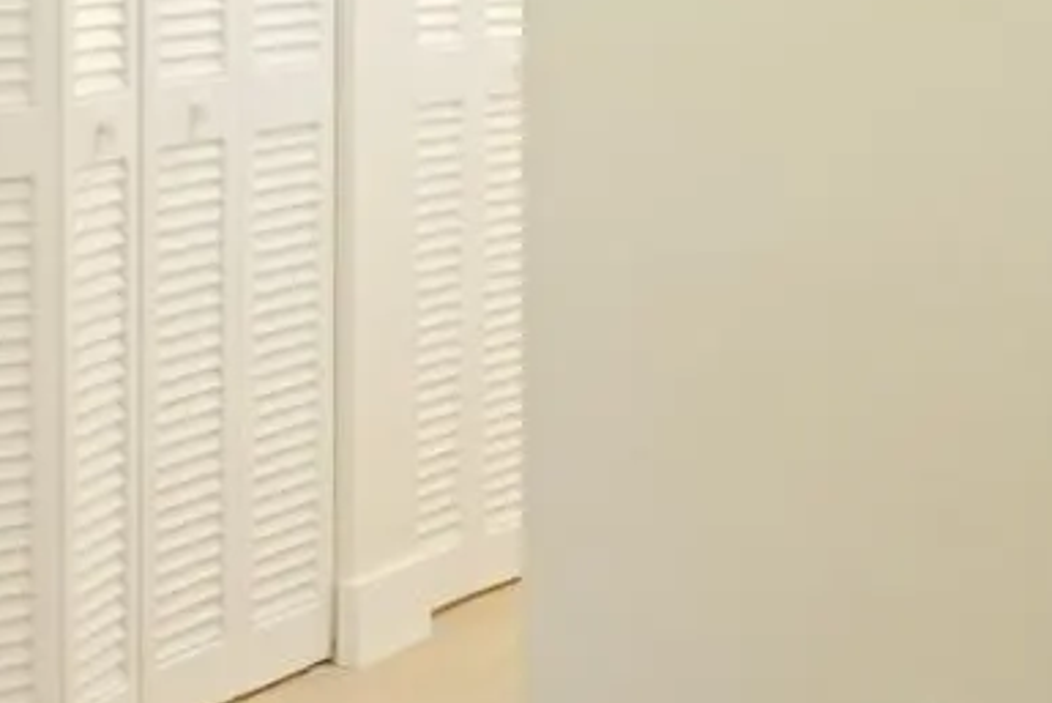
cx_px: -189
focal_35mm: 109
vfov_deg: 12.4
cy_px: -44
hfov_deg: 17.9
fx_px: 3186
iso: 2500
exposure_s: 1/60
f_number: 7.1
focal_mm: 14
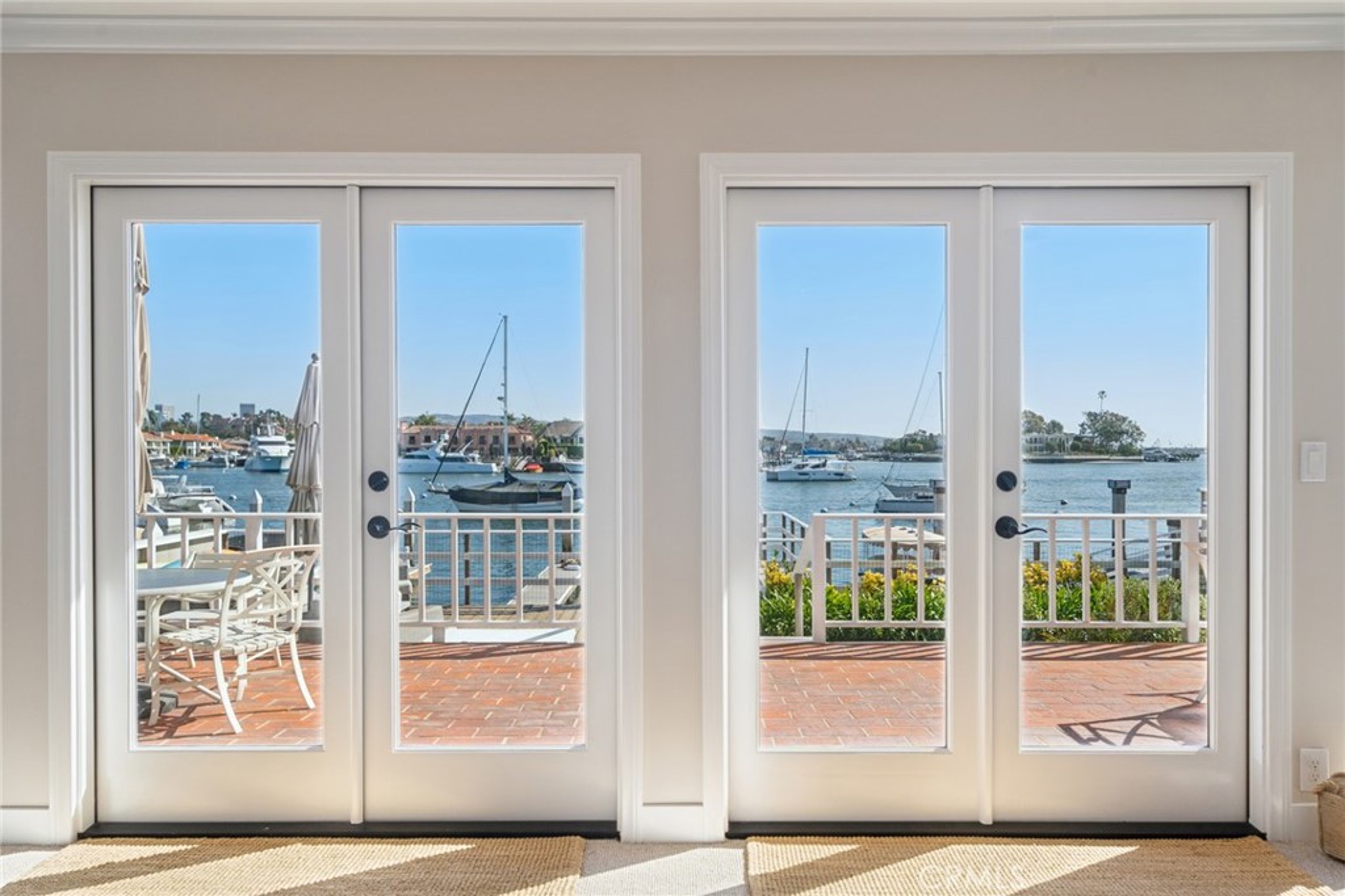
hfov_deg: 73.7
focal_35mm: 24
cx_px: 672
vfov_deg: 53.1
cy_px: 448
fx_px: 897
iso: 400
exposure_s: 1/800
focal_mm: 24
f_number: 8
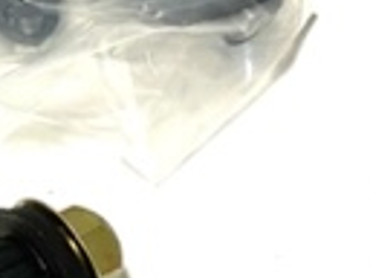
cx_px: -489
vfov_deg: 5.7
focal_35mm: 259
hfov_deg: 7.2
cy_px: -6
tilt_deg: -48.0
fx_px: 2768
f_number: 2
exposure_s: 1/60
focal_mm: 6
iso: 160
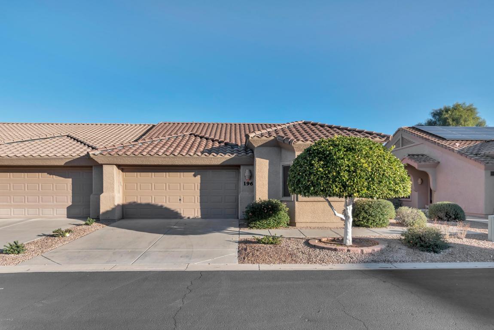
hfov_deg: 81.2
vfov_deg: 59.5
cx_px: 247
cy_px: 165
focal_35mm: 21
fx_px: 288
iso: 400
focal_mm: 21
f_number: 10
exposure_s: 1/400
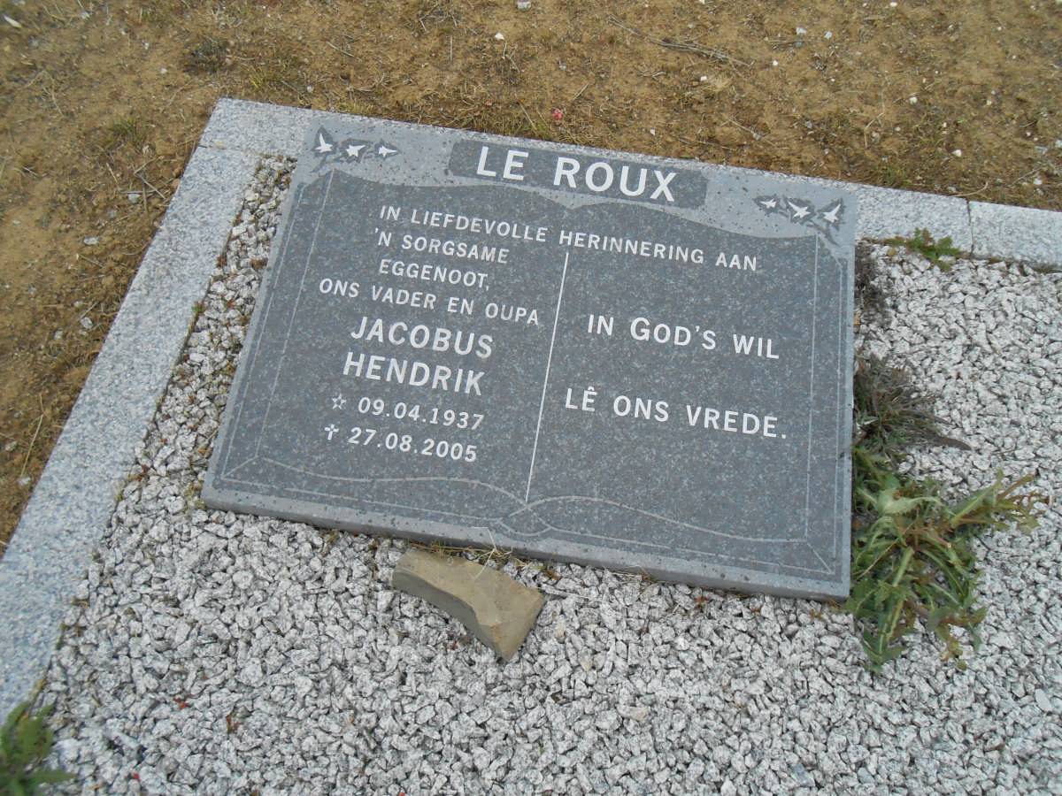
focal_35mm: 30
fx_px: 920
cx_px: 531
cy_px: 398
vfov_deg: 46.8
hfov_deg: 60.0
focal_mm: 5.3
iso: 320
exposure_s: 1/250
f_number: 3.8
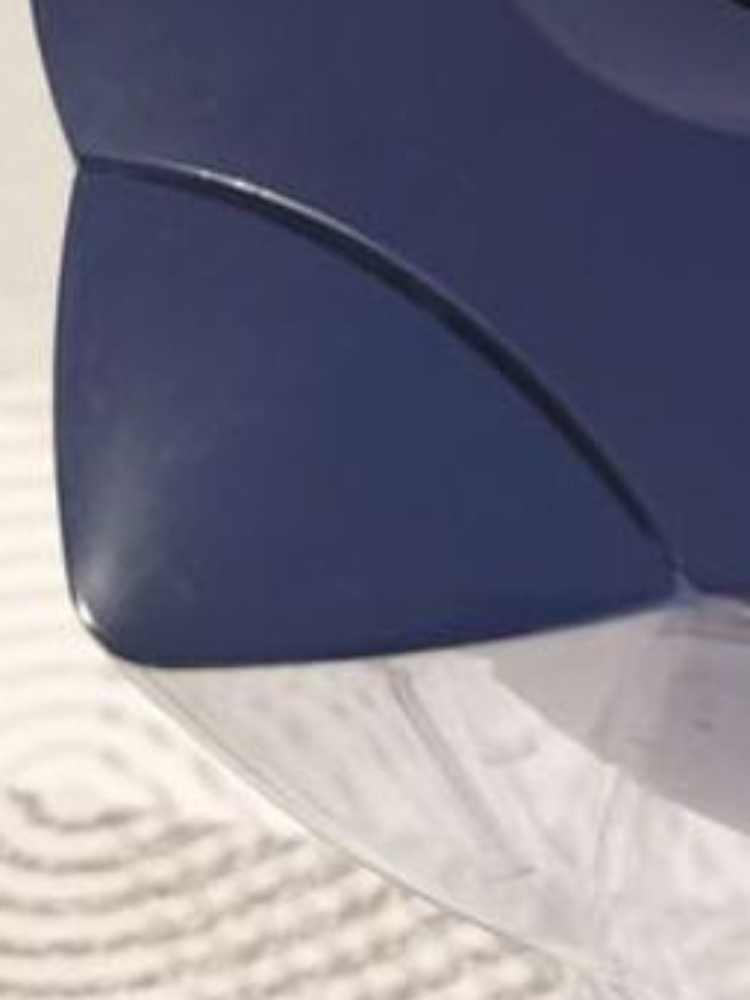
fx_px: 3062
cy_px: 354
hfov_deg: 13.2
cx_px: 1124
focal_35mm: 106
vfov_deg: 18.5
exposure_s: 1/25
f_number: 1.8
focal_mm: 5.58
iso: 1000
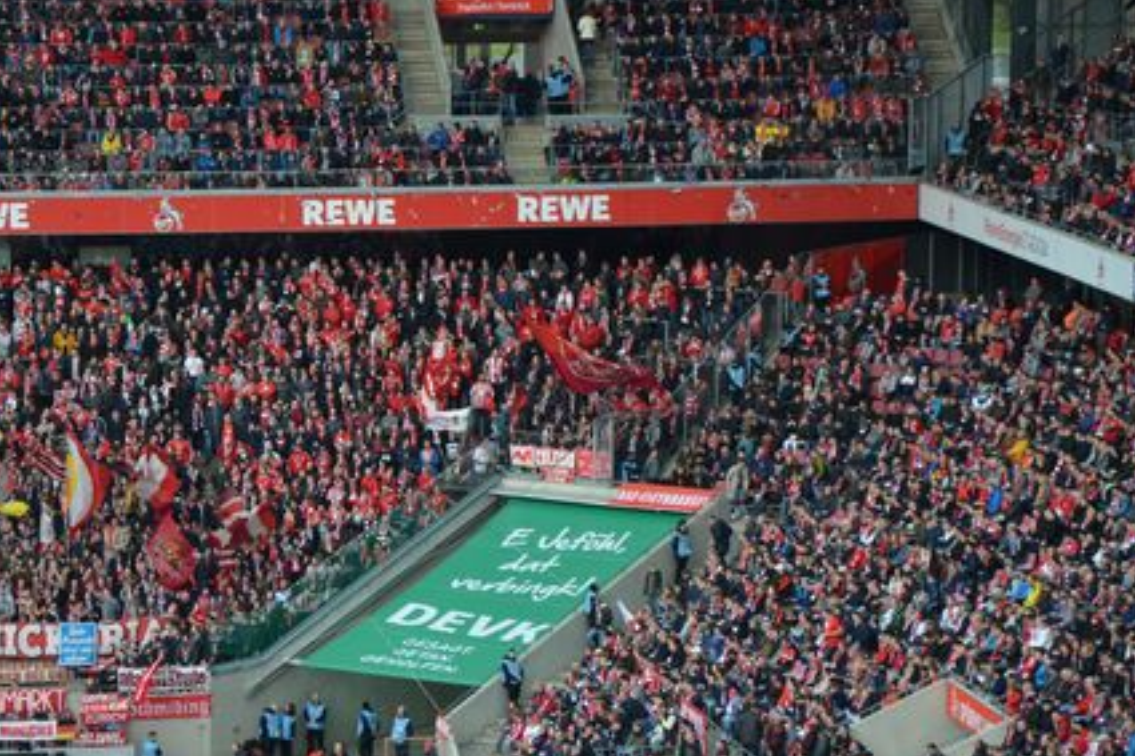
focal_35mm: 211
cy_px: 389
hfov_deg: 9.8
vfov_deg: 6.5
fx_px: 6639
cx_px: 395
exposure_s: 1/250
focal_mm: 105
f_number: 5.6
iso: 560
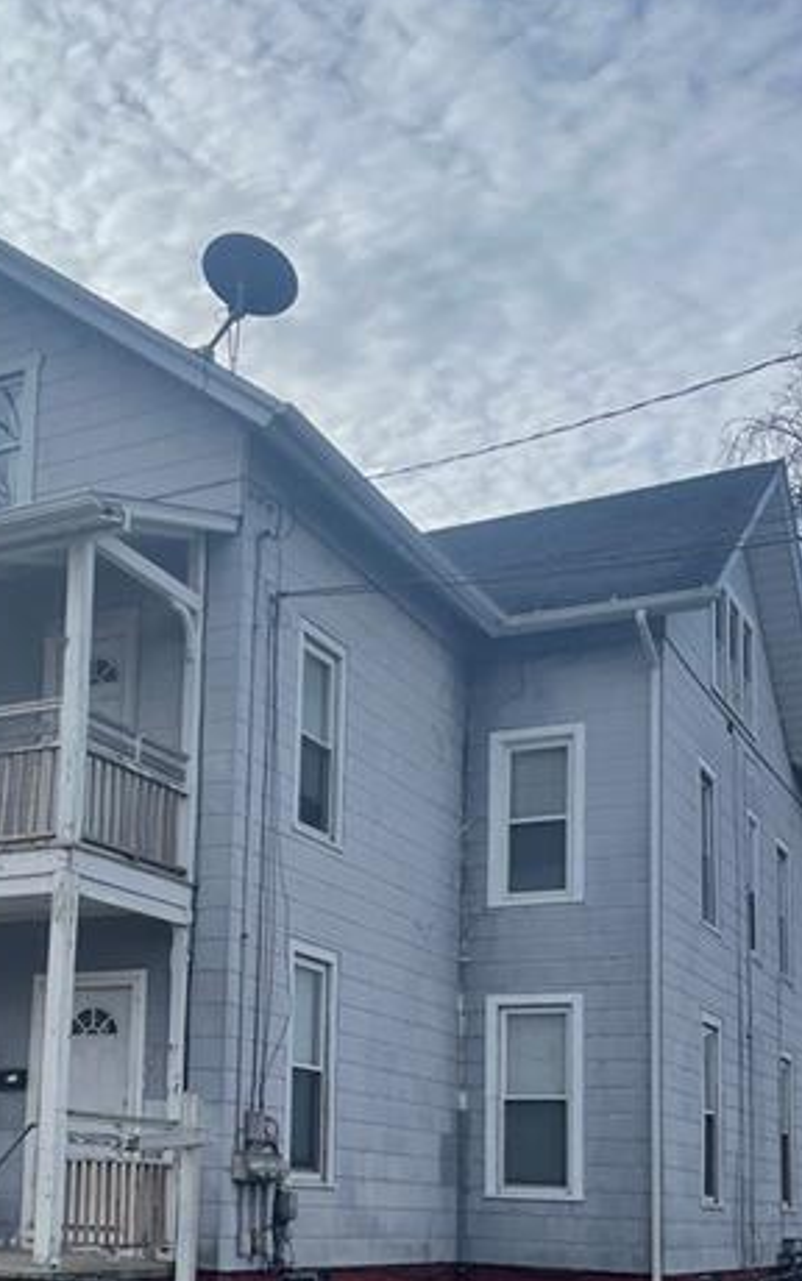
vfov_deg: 42.2
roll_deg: -1.1
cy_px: 950
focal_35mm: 46
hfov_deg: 27.6
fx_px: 1607
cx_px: 187
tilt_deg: +7.2
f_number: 1.6
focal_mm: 5.1
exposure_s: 1/5128
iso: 32
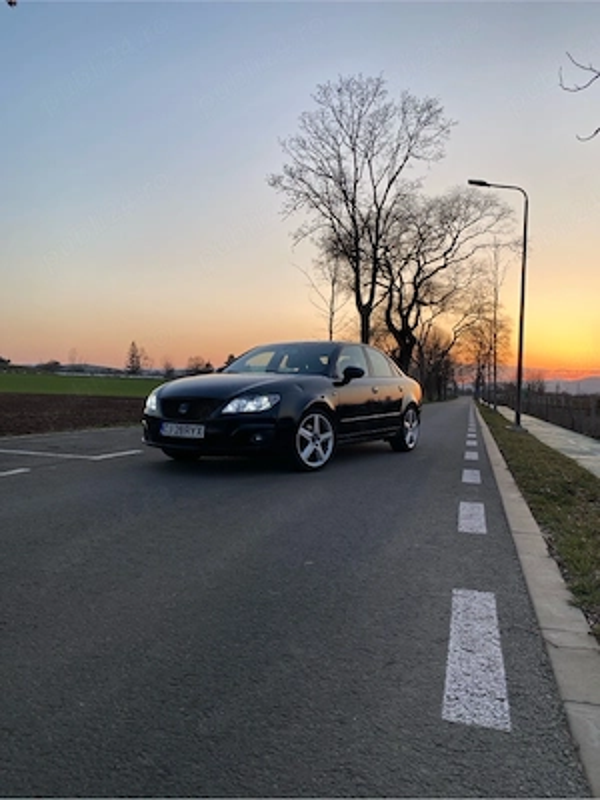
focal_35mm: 26
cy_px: 400
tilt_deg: -0.3
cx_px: 300
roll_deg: -2.4
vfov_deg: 67.3
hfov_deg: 53.1
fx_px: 601
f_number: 1.8
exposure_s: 1/128
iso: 32
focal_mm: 4.25
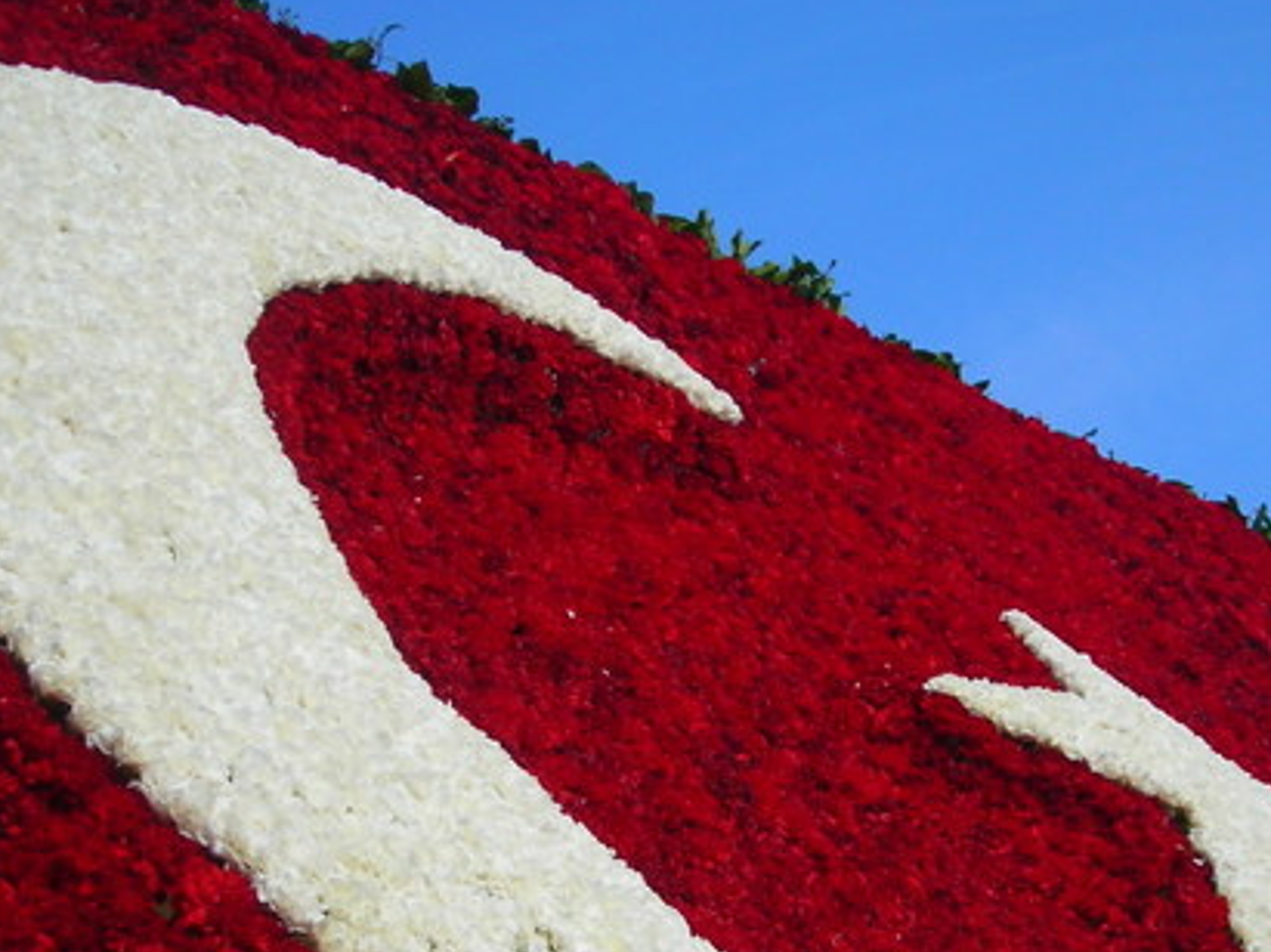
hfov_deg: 26.3
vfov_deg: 19.8
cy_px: 618
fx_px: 2716
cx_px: 761
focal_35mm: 74
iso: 50
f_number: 6.4
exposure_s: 1/132
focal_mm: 6.3
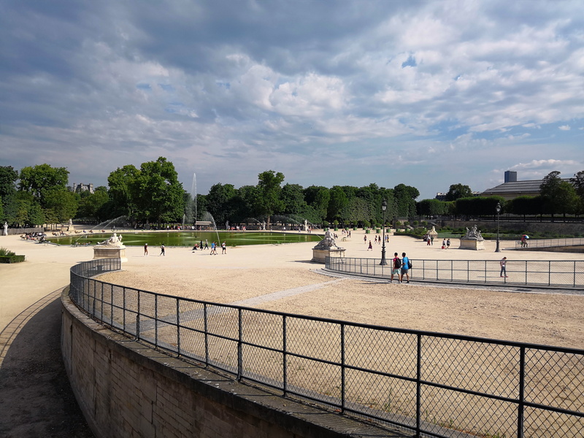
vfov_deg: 51.4
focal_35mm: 27
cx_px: 292
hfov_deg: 65.3
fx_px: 456
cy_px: 219
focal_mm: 3.95
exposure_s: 1/1862
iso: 50
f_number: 1.8
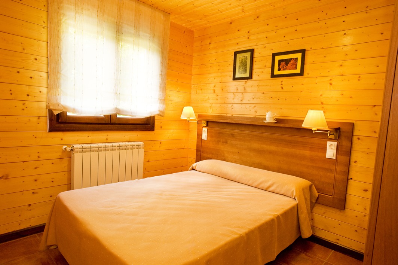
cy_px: 132
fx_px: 243
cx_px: 199
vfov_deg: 57.2
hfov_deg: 78.6
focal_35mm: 22
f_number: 8
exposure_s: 1/20
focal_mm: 22
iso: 320
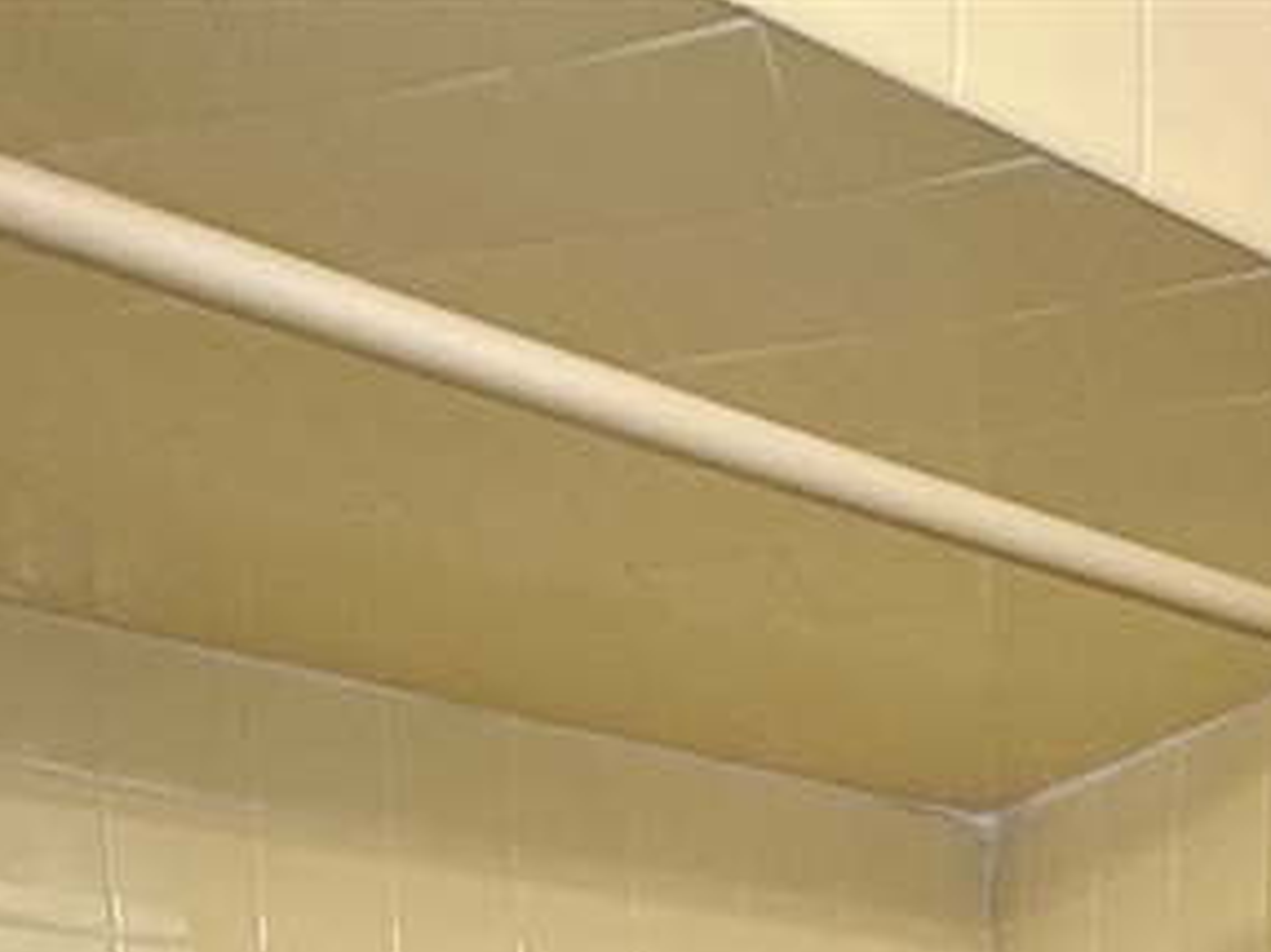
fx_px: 1835
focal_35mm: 50
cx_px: 908
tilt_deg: -7.9
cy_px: 1696
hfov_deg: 37.5
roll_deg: +0.6
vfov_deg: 20.7
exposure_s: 1/60
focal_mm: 2.22
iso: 400
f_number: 2.2
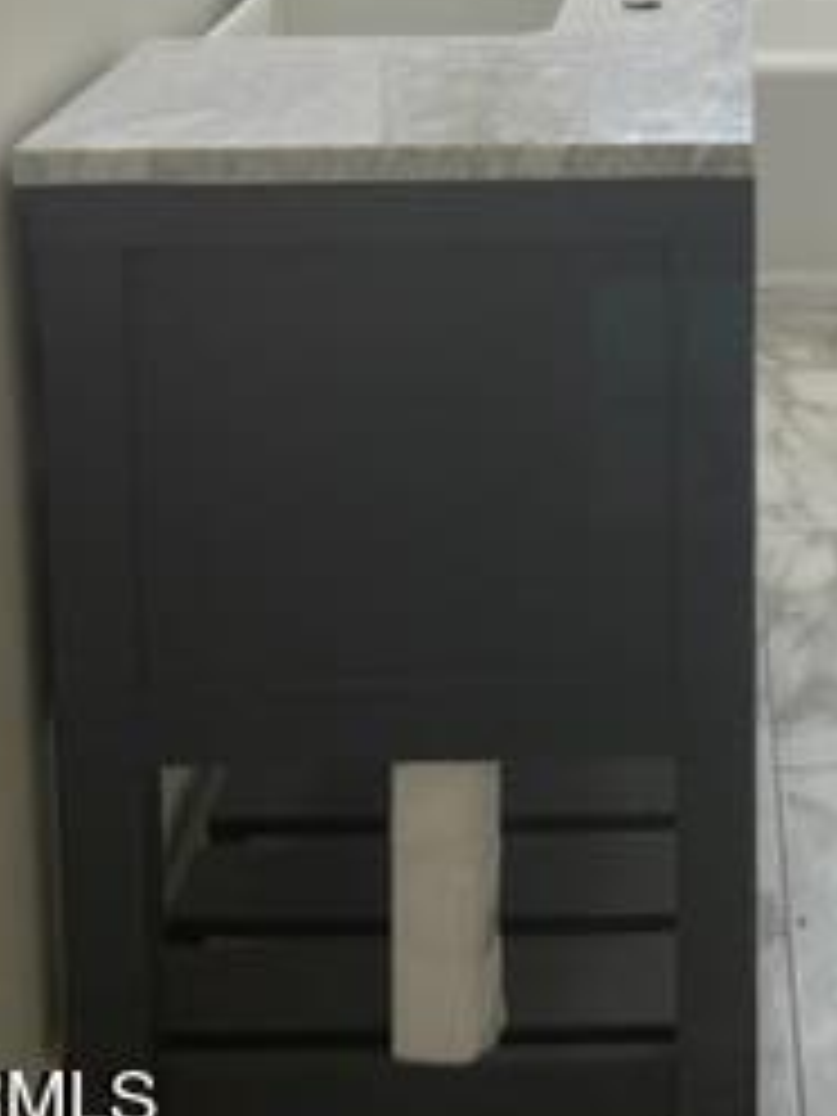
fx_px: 2160
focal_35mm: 67
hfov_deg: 21.4
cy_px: -216
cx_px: 770
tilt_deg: -6.1
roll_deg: +0.2
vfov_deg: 25.9
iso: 80
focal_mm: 4.2
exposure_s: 1/121
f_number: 1.6
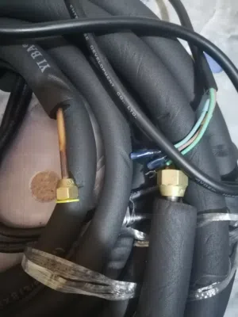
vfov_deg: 65.3
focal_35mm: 27
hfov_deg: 51.4
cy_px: 158
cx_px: 119
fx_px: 248
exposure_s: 1/20
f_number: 1.8
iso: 2000
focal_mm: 5.3
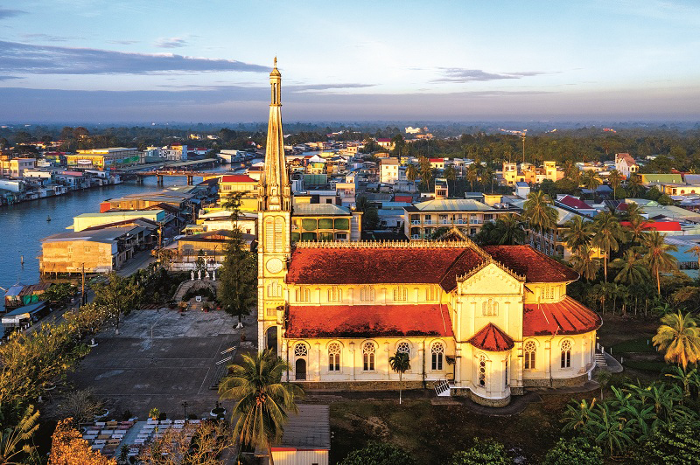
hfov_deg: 65.5
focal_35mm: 28
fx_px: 544
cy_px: 232
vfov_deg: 46.3
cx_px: 350
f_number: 11
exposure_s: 1/40
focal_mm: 10.26
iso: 100
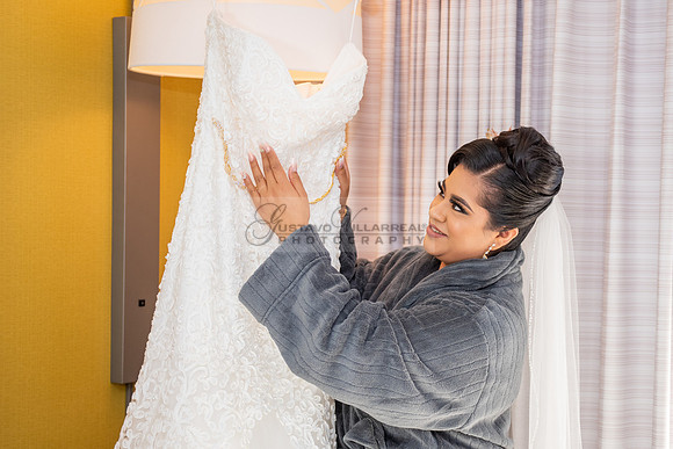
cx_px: 364
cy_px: 267
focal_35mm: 73
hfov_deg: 27.8
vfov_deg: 18.7
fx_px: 1361
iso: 500
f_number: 2.8
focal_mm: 56
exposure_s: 1/250
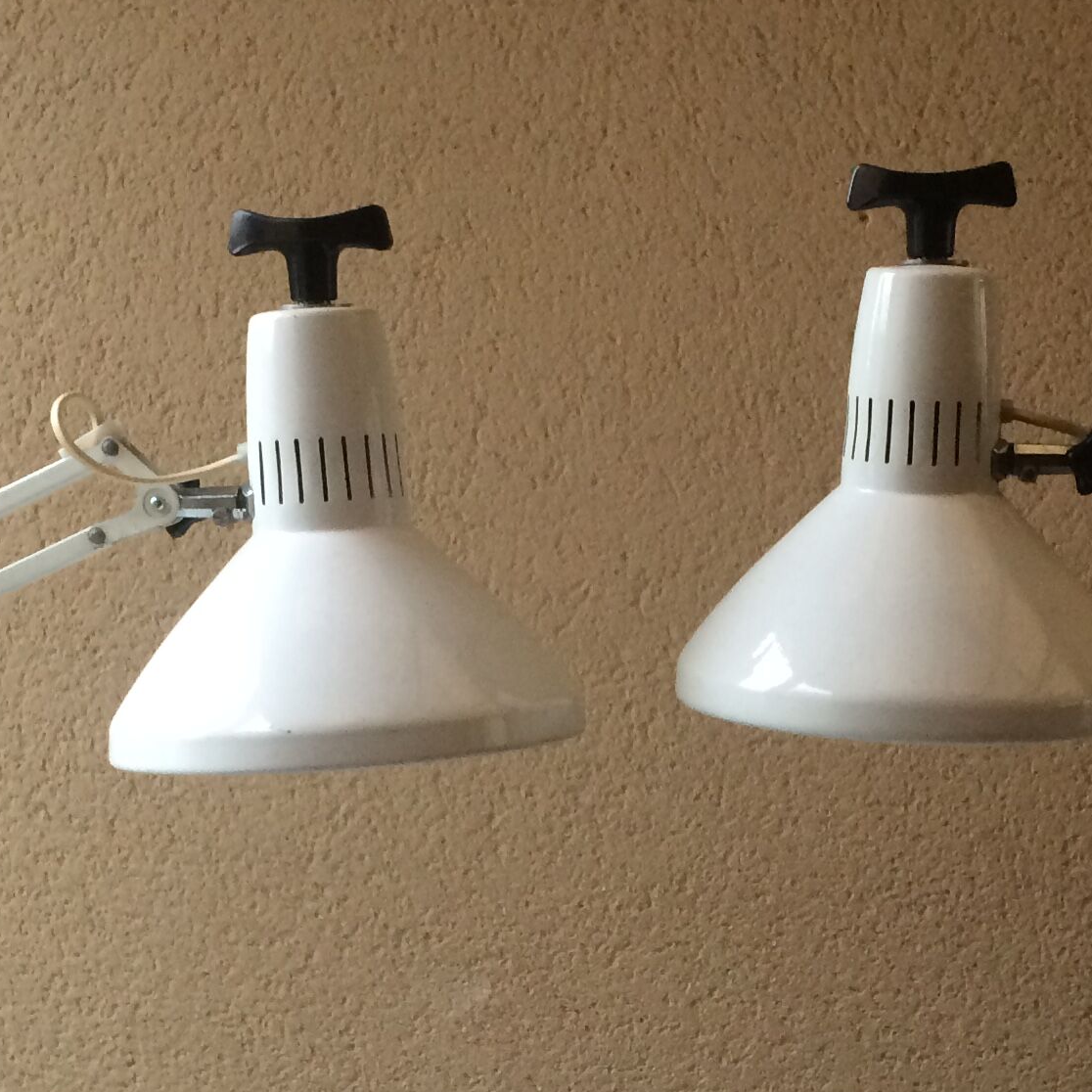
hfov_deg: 23.0
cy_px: 952
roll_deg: -0.3
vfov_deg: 22.6
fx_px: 2677
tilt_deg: -10.3
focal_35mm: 75
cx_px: 645
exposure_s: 1/33
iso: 80
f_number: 2.2
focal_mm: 4.15
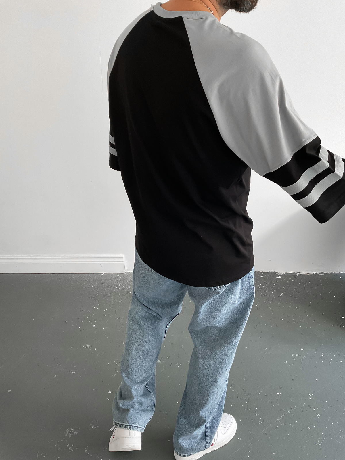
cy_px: 230
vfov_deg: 61.7
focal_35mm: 29
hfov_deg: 48.2
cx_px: 172
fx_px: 385
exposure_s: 1/60
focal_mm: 3
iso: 100
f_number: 1.8
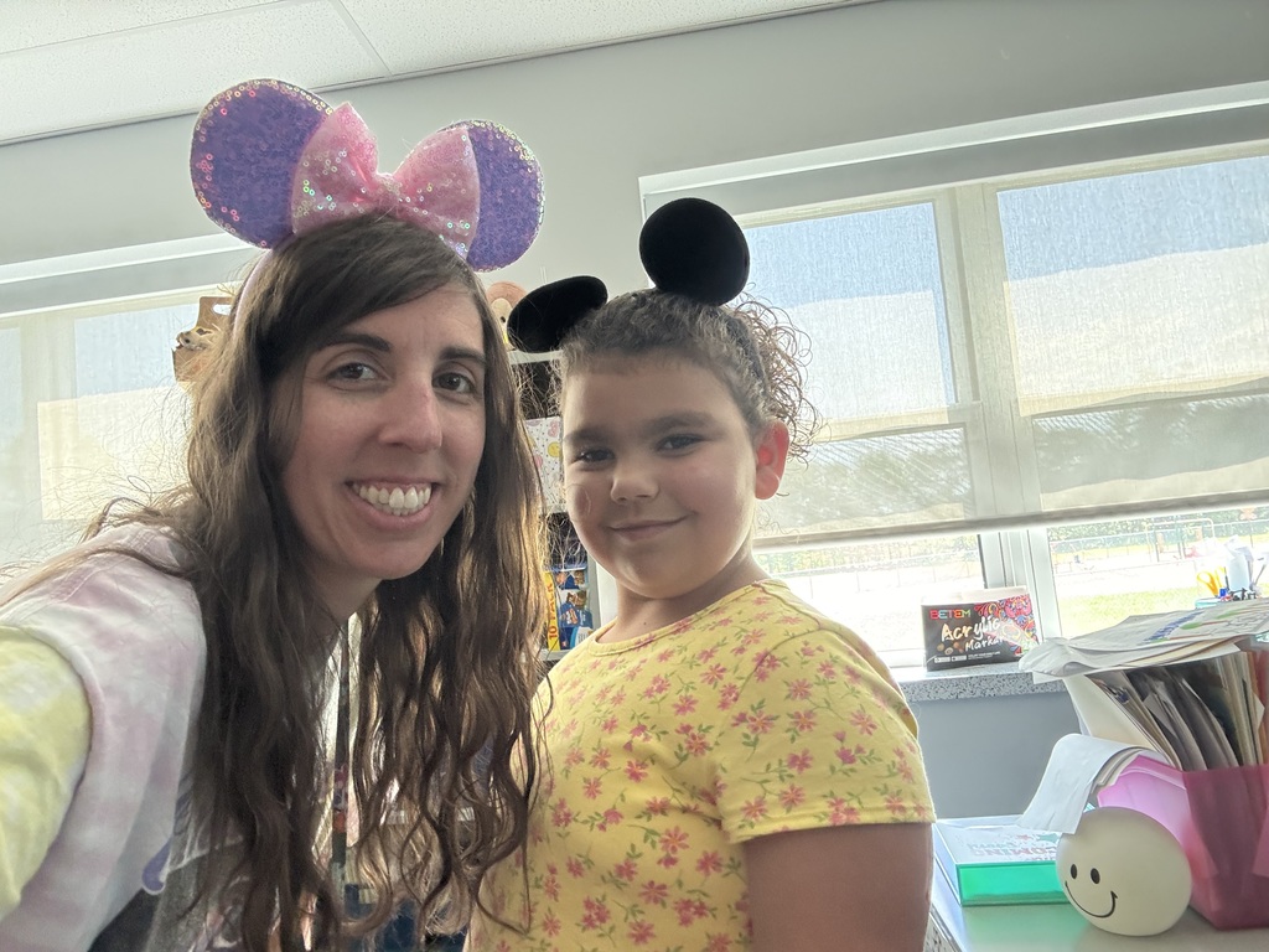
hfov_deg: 73.9
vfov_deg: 58.9
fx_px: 843
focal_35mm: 23
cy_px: 476
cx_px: 634
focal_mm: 2.69
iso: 320
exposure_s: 1/45
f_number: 1.9
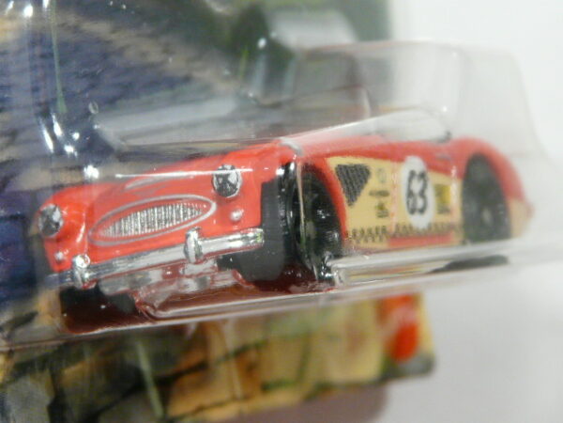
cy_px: 212
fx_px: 2261
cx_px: 282
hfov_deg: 14.2
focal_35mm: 139
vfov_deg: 10.7
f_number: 3.6
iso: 200
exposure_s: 1/50
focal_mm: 14.3
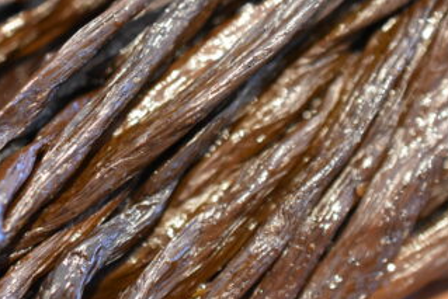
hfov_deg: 21.6
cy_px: 99
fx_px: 1170
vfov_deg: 14.5
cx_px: 164
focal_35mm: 94
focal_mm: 40
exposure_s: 1/60
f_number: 4
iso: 1800
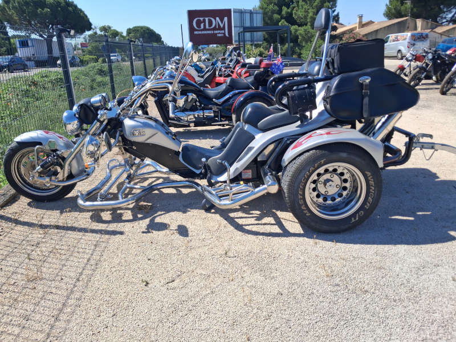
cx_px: 228
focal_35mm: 27
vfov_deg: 51.4
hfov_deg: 65.3
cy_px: 171
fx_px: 356
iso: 25
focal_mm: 4
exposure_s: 1/541
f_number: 1.8
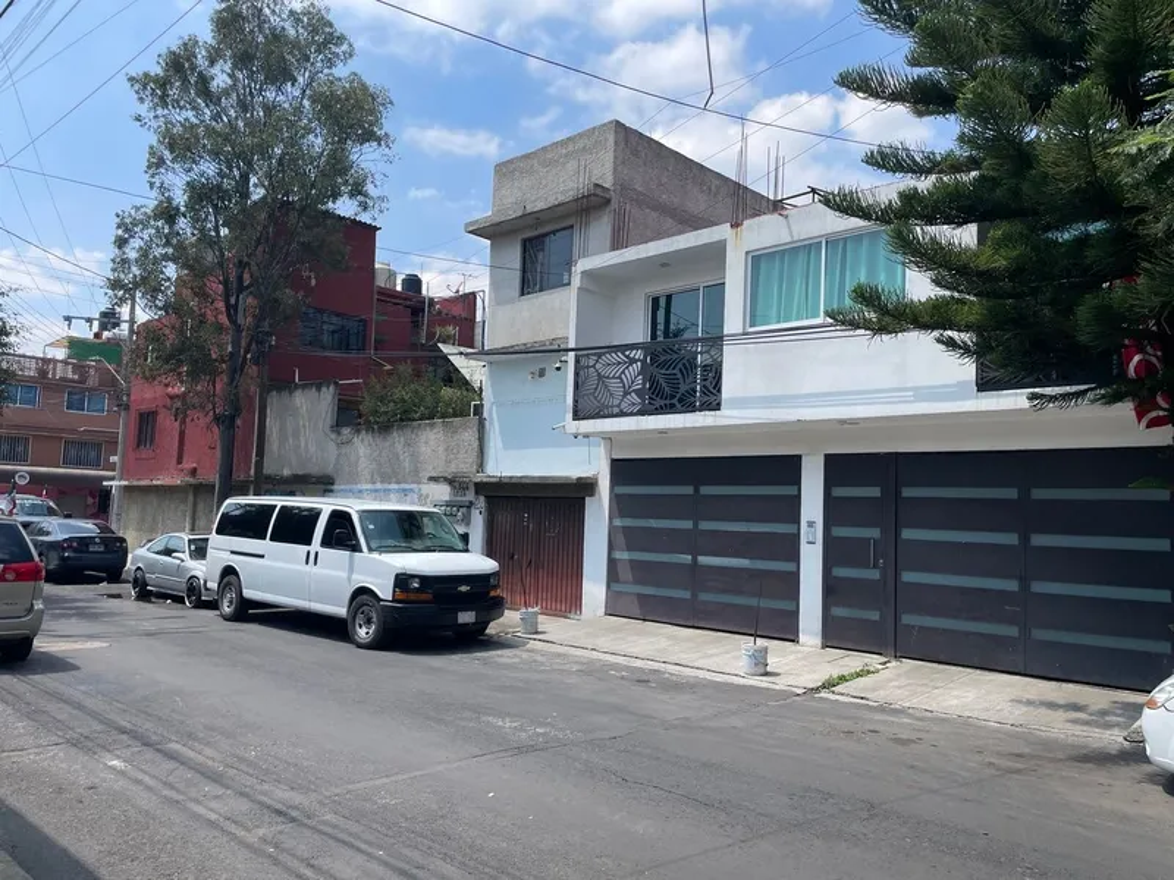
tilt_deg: +4.7
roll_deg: -2.1
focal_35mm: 26
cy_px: 440
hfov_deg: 67.3
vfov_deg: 53.1
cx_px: 587
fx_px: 882
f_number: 1.6
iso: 32
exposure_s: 1/2506
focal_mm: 4.2
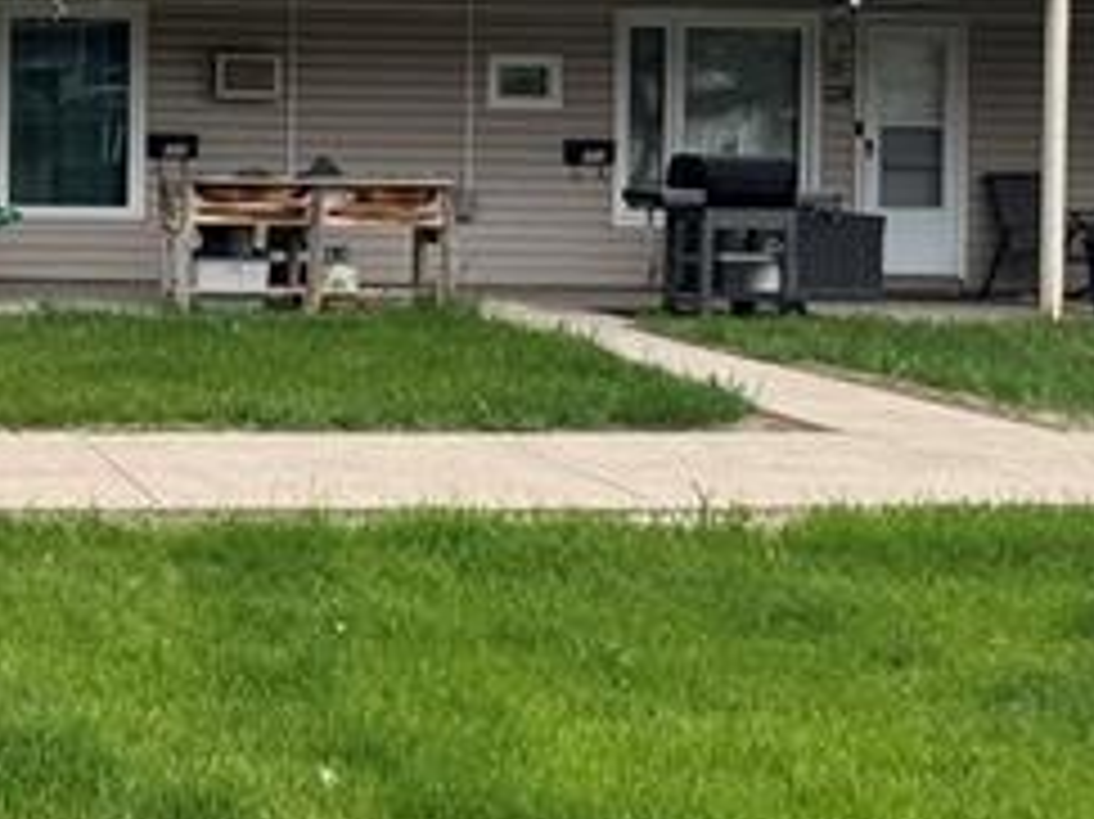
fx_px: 1864
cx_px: -266
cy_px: 135
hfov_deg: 28.0
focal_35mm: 59
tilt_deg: +0.7
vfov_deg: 24.3
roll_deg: -0.7
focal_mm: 2.22
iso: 40
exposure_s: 1/220
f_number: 2.2
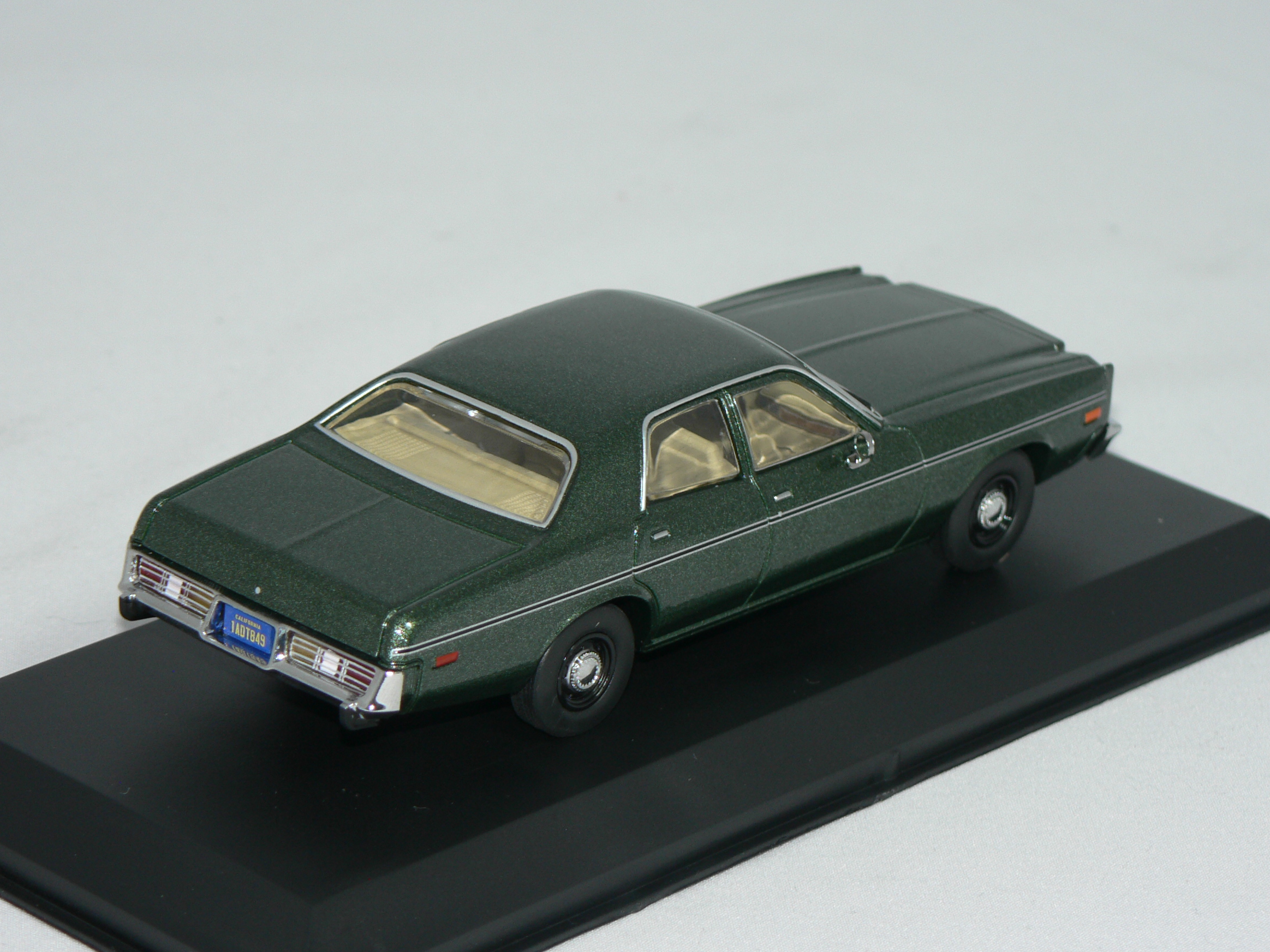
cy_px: 480
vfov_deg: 10.4
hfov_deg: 13.8
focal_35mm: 143
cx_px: 623
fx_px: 5246
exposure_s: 1/60
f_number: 3.2
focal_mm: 21.6
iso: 80
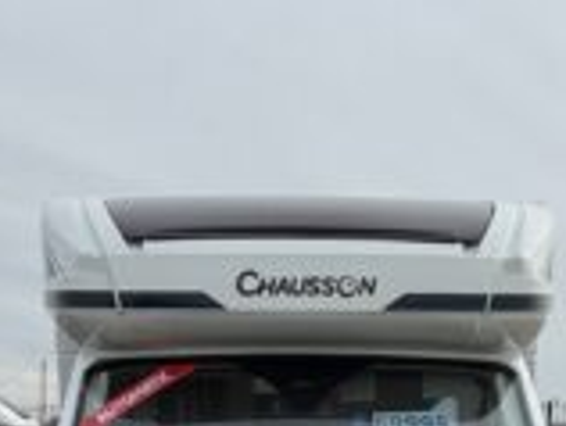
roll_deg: +0.5
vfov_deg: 22.5
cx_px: 312
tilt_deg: -12.7
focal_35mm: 53
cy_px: 644
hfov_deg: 36.1
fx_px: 868
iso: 20
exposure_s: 1/789
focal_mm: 2.22
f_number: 2.2
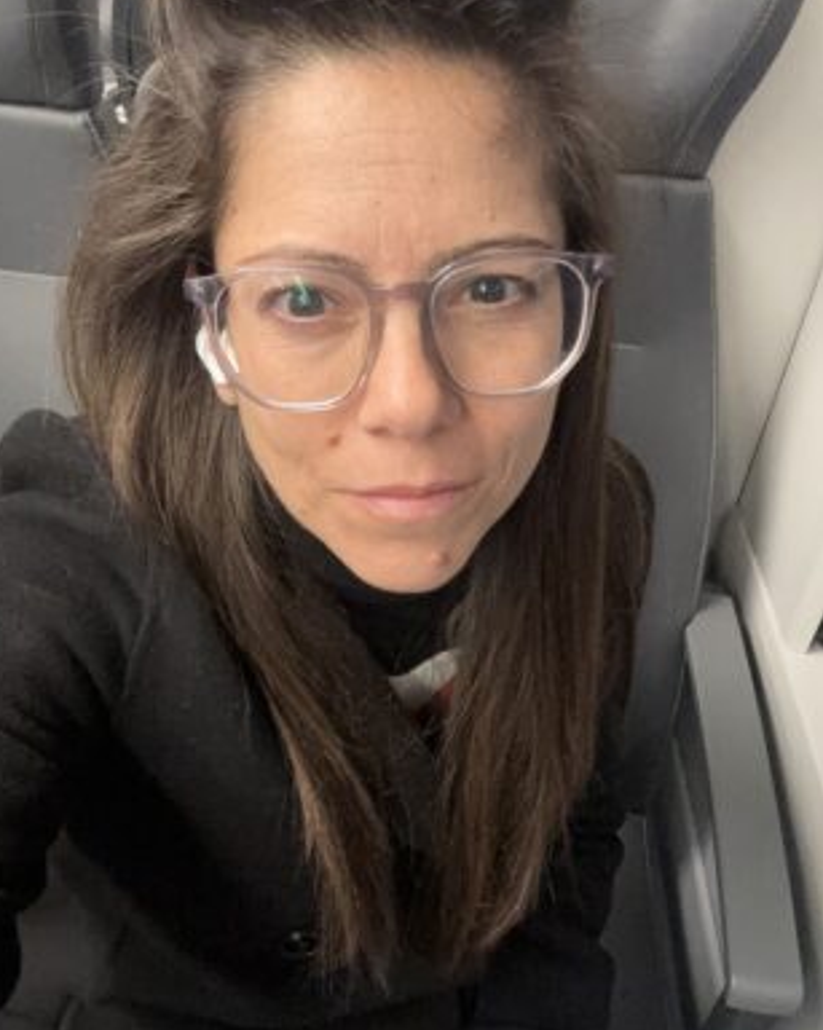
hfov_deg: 45.8
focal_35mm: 32
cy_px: 528
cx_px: 403
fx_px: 975
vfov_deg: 55.7
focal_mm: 2.69
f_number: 1.9
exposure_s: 1/33
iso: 250
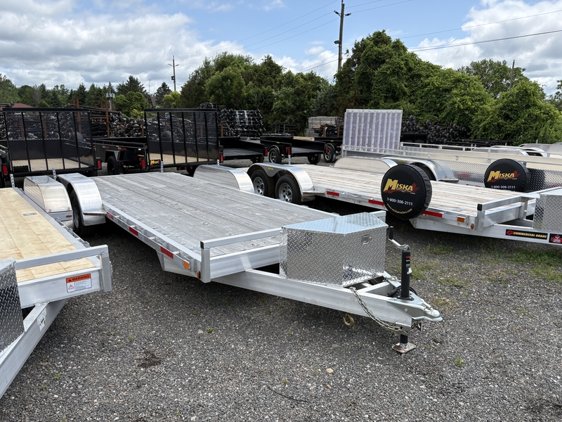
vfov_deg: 53.1
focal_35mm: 26
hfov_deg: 67.3
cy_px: 211
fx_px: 422
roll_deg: -2.4
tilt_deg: -10.3
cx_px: 281
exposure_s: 1/2865
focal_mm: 5.96
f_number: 1.6
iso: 50
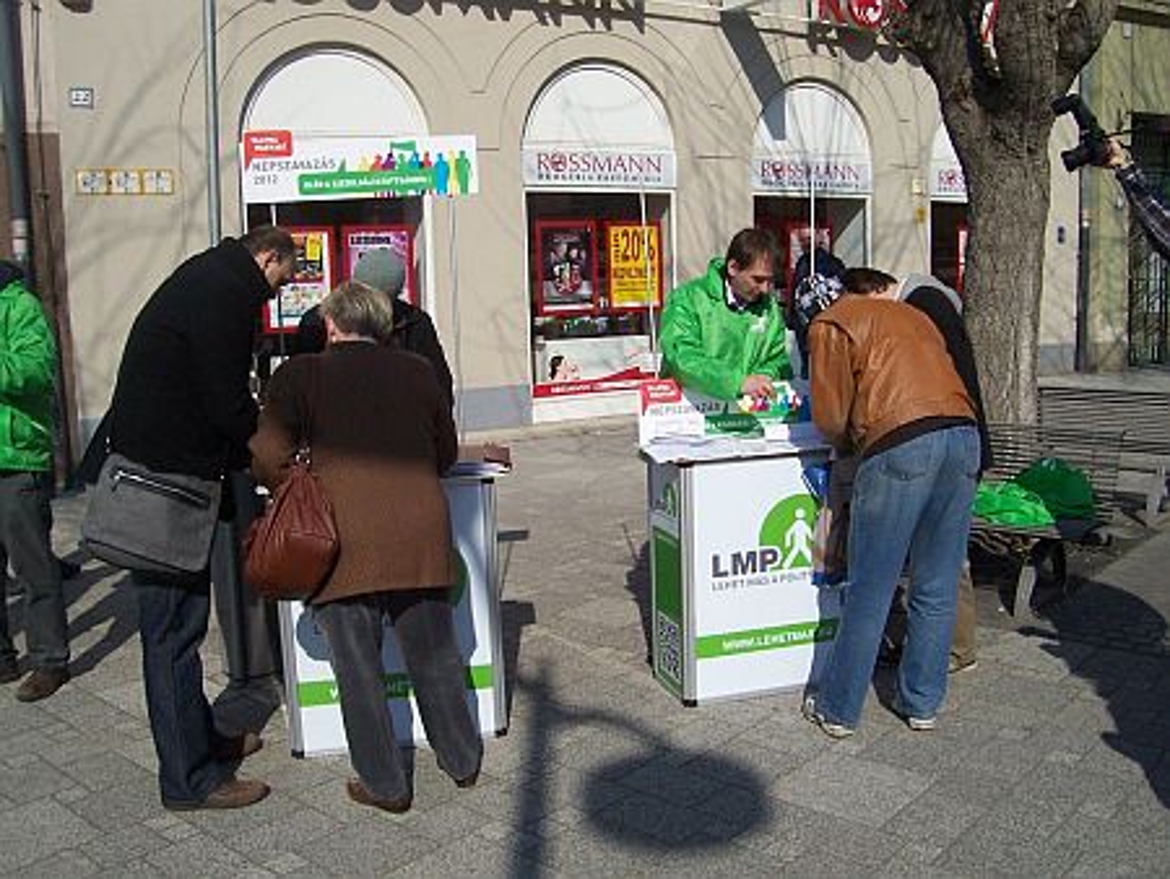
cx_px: 585
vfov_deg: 41.8
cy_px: 440
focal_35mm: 34
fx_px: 1150
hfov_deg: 53.9
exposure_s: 1/1000
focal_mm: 5.6
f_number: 5.6
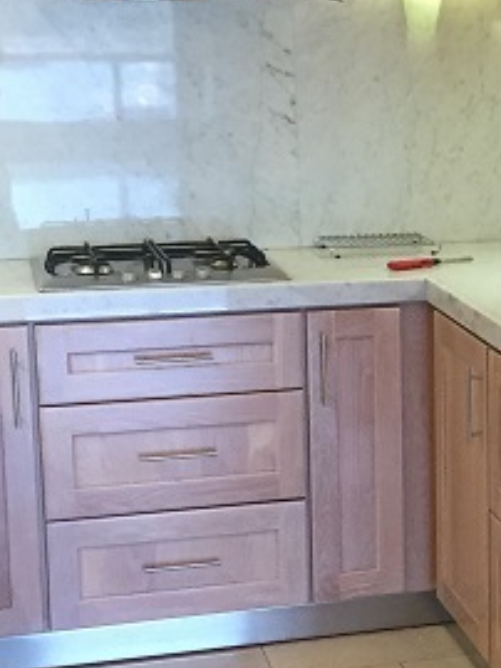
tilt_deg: -10.5
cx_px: 598
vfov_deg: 22.2
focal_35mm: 88
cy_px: 343
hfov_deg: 16.1
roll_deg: -0.4
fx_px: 1697
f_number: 2.2
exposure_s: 1/33
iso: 160
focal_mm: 4.15
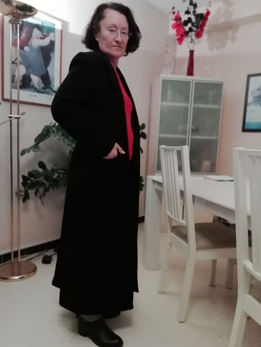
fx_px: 281
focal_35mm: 28
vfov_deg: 63.4
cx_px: 129
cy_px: 177
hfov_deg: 49.8
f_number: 4
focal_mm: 3.46
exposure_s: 1/33.3
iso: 250
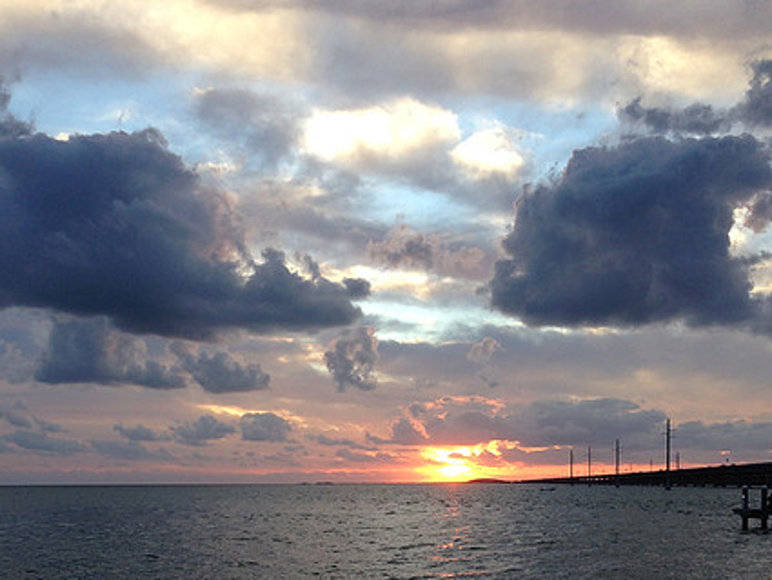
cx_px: 381
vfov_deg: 31.0
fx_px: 1004
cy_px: 498
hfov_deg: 42.1
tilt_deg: +1.1
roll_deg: -1.1
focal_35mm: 45
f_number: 2.4
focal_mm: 4.12
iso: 50
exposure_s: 1/155
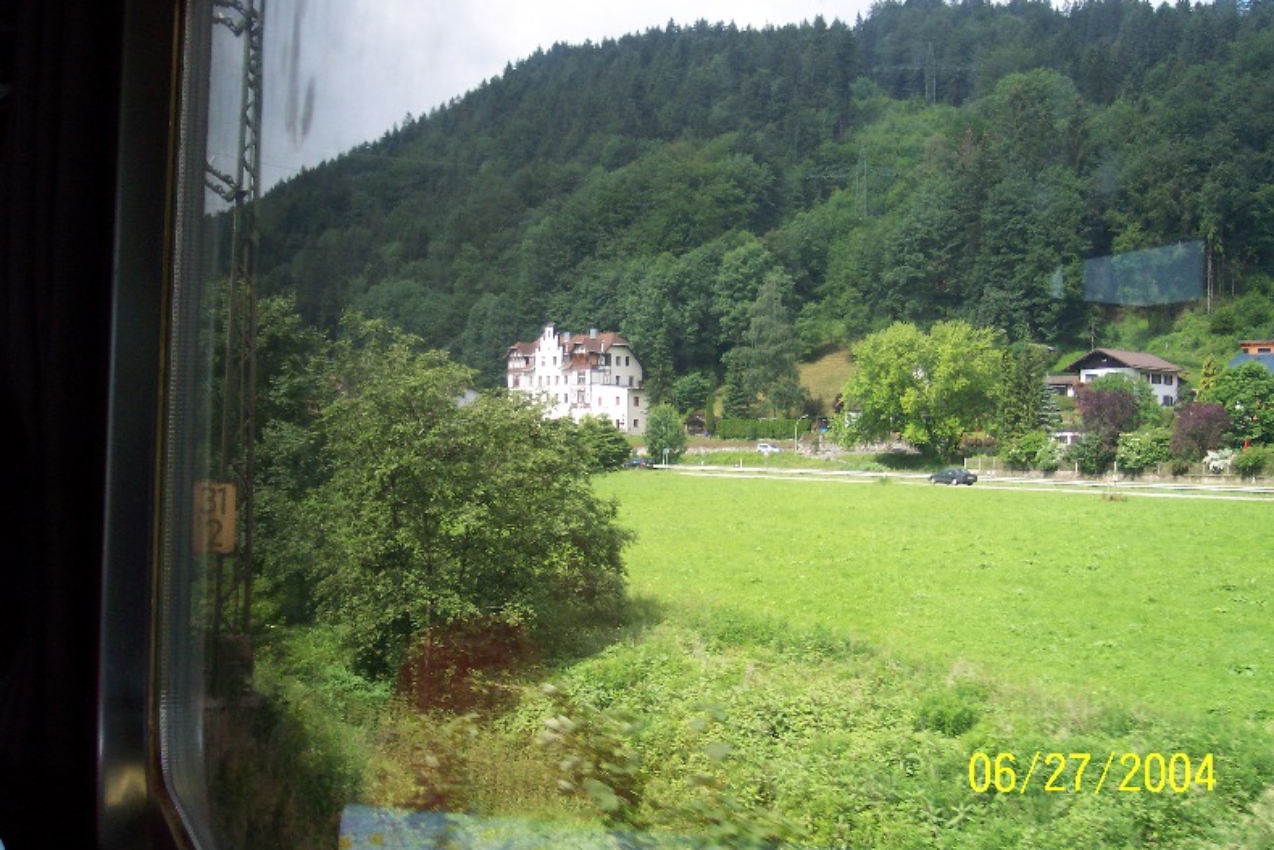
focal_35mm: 40
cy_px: 410
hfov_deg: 48.5
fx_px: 1416
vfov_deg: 33.4
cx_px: 637
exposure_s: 1/350
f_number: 2.8
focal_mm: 8
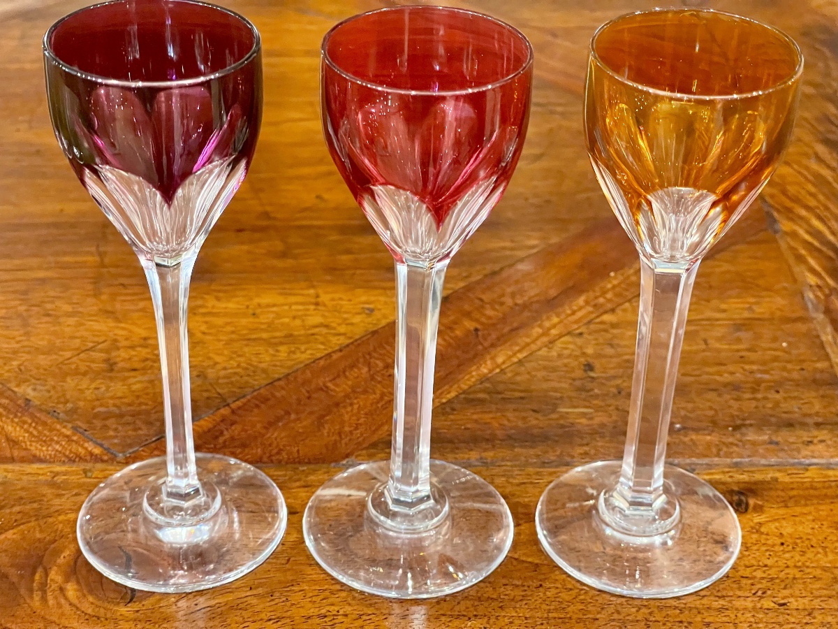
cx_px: 419
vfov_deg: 22.9
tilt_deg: -35.1
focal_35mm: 64
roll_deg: -1.7
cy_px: 314
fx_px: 1549
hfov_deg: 30.3
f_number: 2.2
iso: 800
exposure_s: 1/50
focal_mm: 7.5
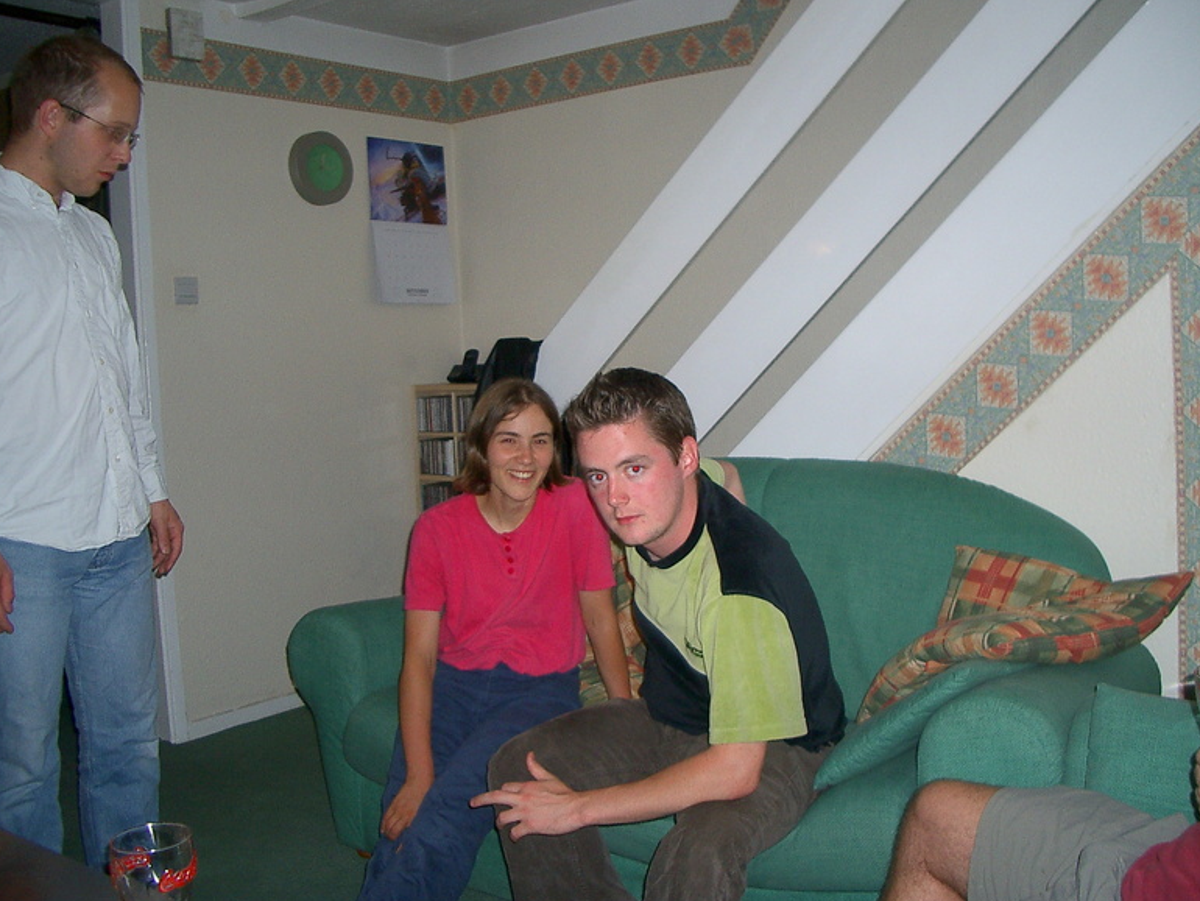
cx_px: 592
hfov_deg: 51.3
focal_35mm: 36
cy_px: 449
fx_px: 1248
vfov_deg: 39.7
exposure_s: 1/40
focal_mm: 5.8
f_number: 2.6
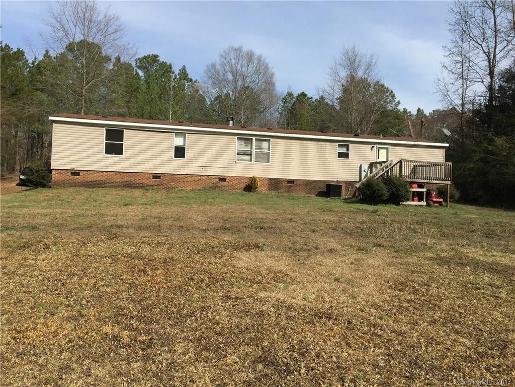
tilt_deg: +2.0
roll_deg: -1.2
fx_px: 431
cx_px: 258
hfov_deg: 61.7
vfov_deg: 48.2
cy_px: 194
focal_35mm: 29
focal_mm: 4.15
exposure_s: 1/2475
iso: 32
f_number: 2.2
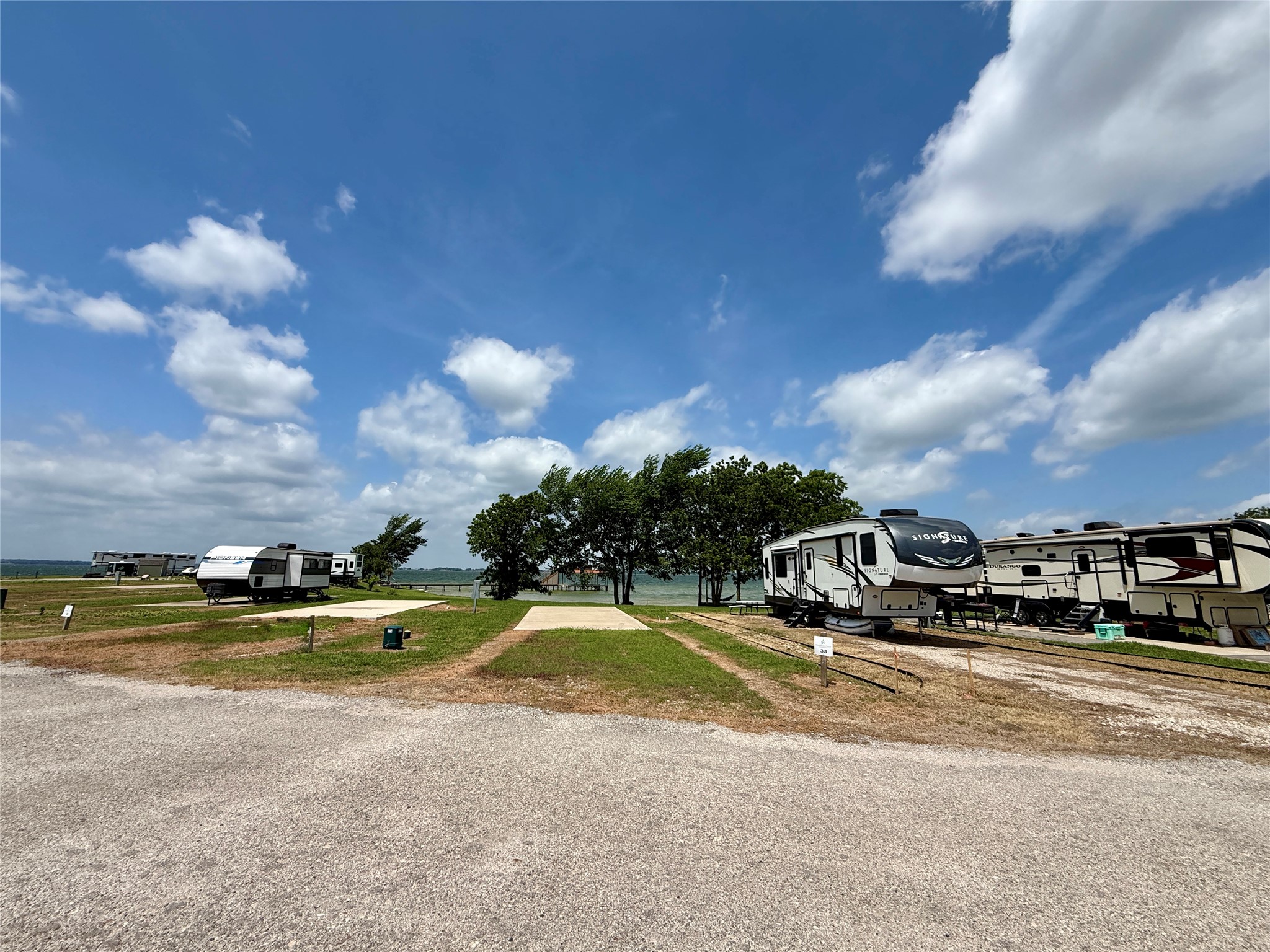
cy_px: 476
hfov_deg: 102.1
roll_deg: -0.9
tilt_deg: +10.7
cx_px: 635
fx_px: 514
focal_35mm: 14
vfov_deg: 85.7
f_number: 2.2
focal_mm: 2.22
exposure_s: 1/3891
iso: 50
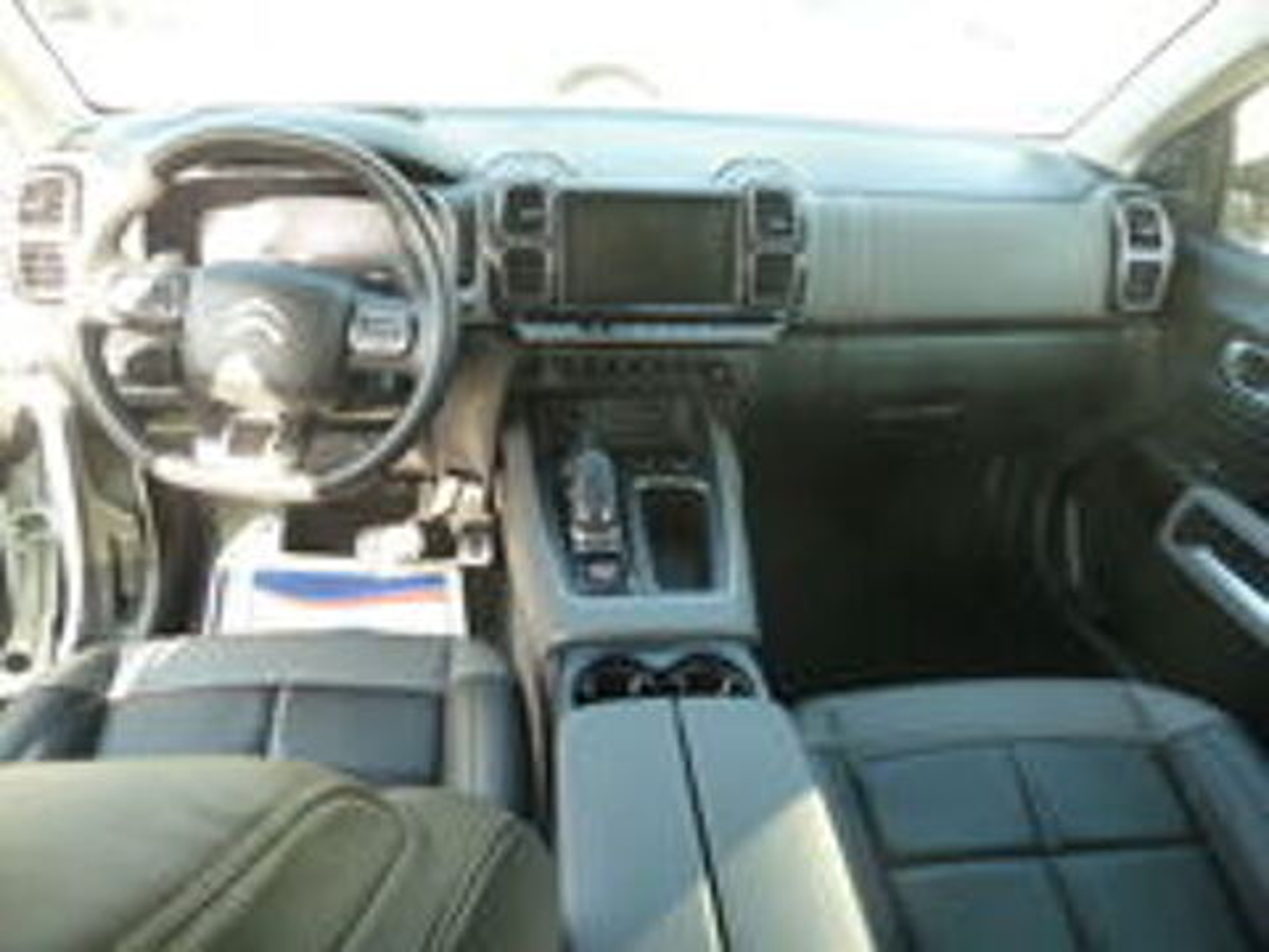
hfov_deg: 69.4
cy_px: 476
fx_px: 916
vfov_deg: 54.9
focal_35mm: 25
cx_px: 634
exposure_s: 1/30
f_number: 3.3
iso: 125
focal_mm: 4.1
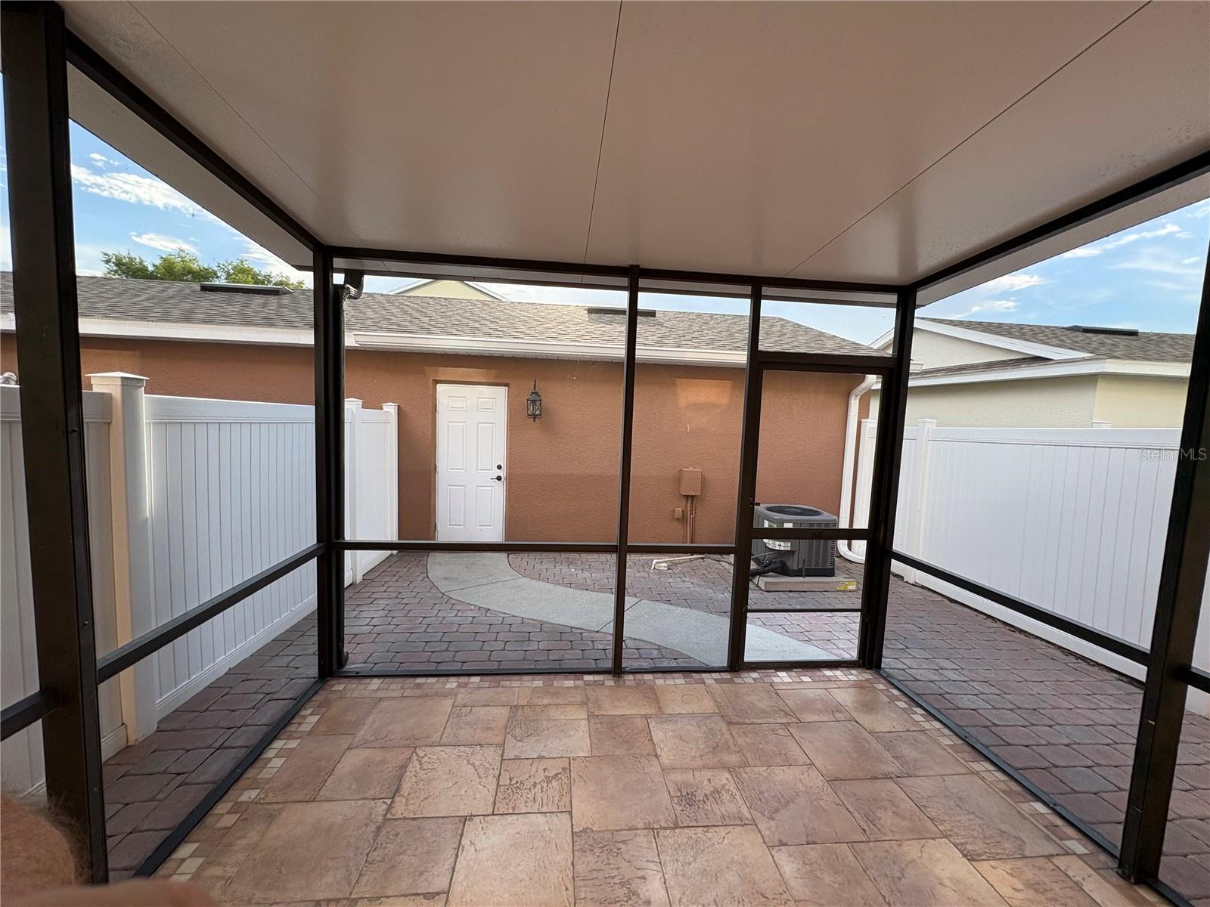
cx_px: 605
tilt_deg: -4.2
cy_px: 454
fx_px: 489
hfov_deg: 102.1
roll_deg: -2.2
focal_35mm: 14
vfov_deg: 85.7
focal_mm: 2.22
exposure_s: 1/352
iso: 64
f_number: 2.2
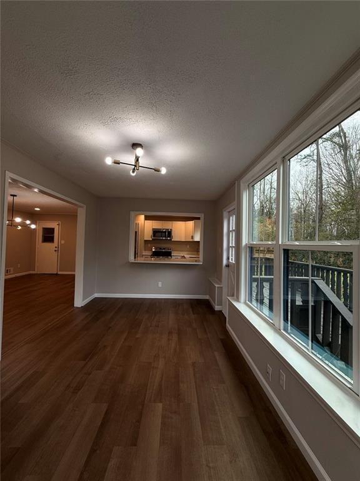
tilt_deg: +1.3
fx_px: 194
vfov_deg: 102.1
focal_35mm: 14
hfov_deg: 85.7
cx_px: 180
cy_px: 240
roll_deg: -2.8
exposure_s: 1/99
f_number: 2.2
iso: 40
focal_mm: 2.22
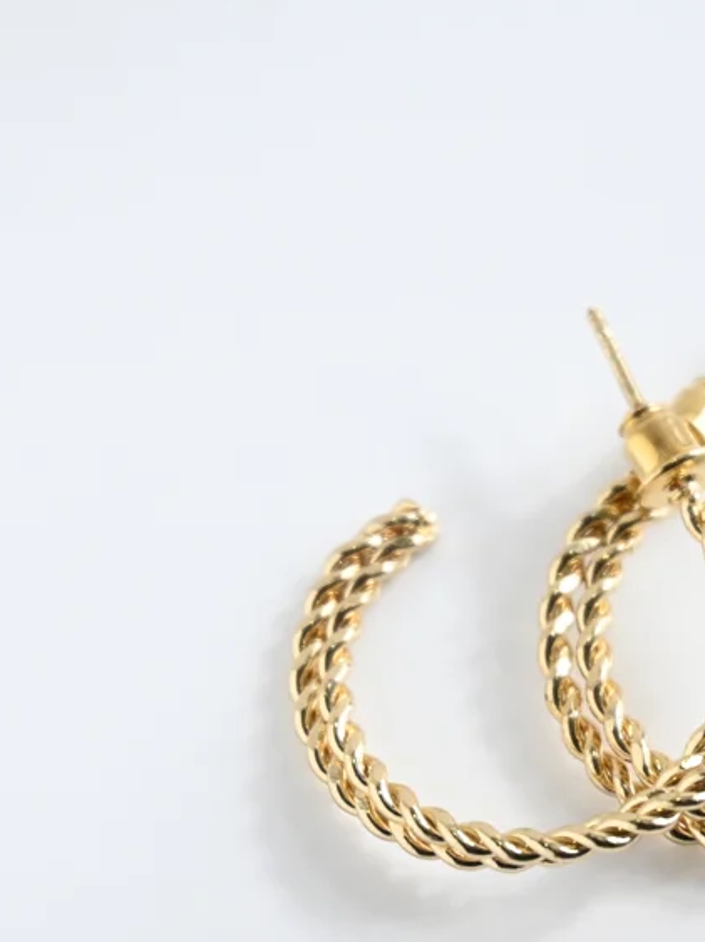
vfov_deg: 12.8
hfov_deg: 9.6
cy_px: 632
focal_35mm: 154
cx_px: 516
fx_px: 4185
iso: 400
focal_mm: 50
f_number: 6.3
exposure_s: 1/200
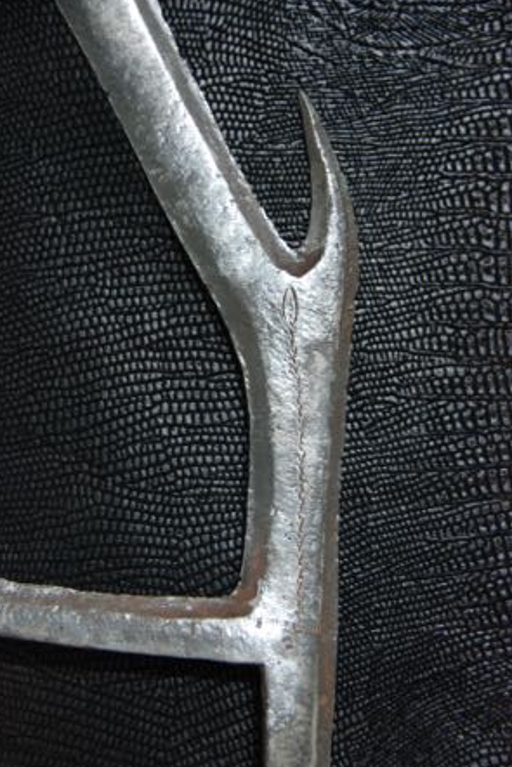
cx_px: 253
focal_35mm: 107
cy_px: 378
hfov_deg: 12.8
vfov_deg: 19.1
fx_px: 2281
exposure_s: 1/3
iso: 400
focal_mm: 70
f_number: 5
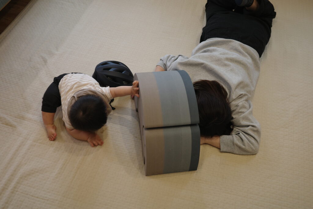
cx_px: 156
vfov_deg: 33.4
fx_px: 348
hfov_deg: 48.5
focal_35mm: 40
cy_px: 104
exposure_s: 1/30
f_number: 2.8
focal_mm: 26
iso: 800
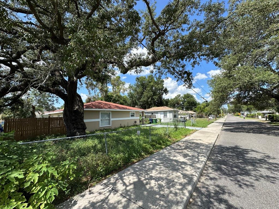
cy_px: 104
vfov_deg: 85.7
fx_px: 113
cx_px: 140
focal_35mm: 14
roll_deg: +1.7
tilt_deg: +5.9
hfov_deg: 102.1
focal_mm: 2.22
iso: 40
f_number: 2.2
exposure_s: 1/1233
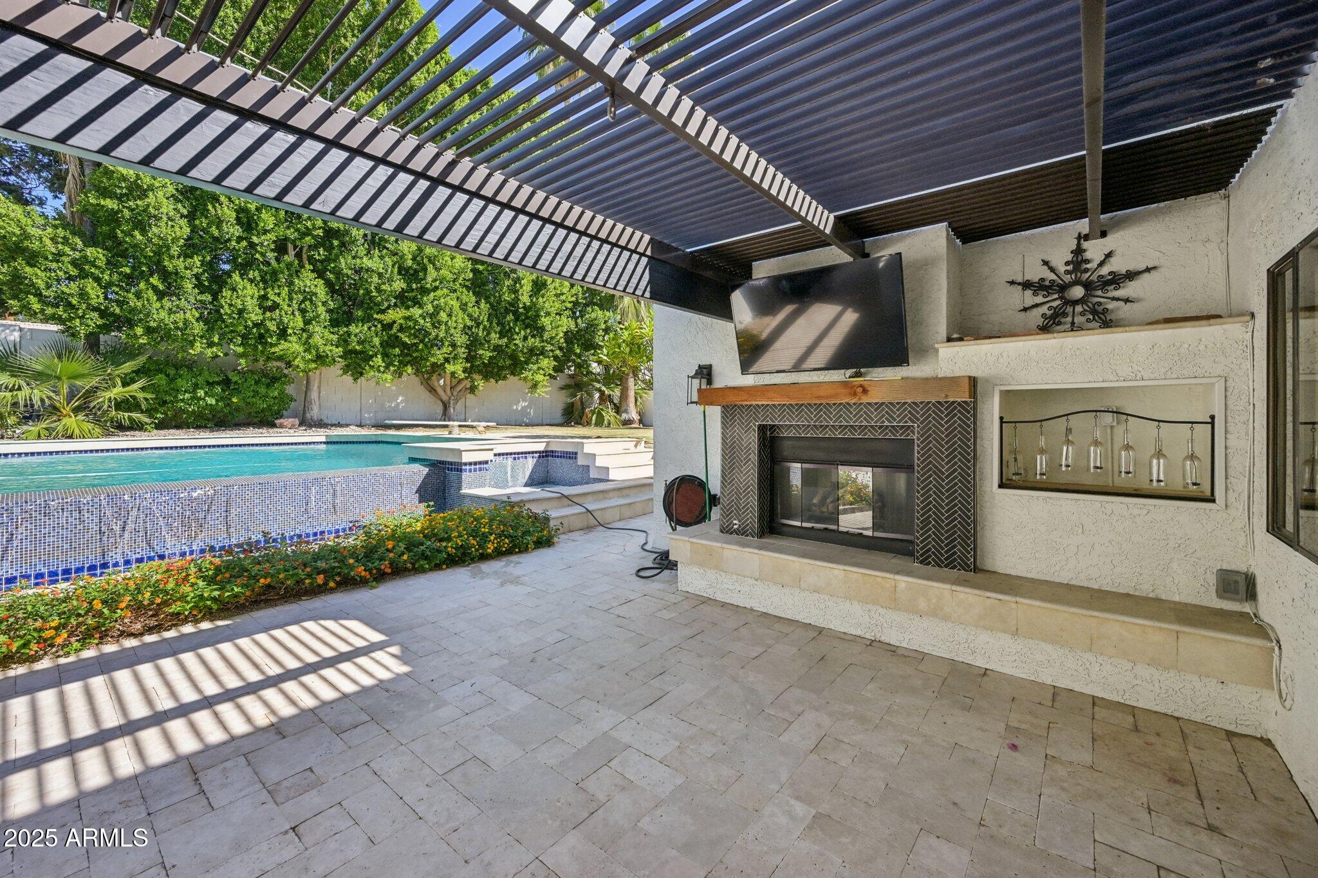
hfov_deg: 104.3
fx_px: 512
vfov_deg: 81.2
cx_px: 659
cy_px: 439
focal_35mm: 14
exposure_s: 1/640
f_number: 8
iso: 500
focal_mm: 14
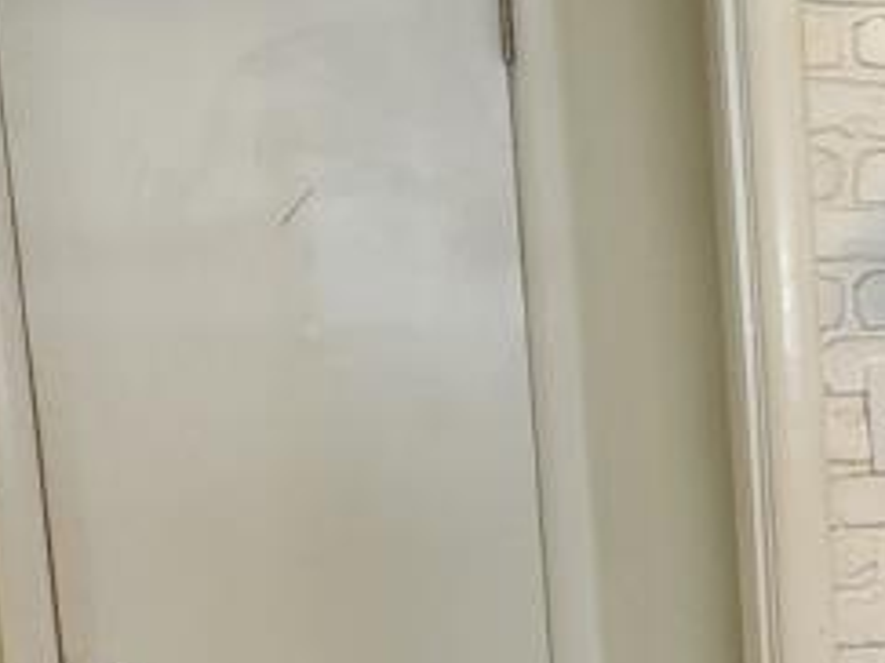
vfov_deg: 14.8
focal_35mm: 97
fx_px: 2479
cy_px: 750
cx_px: 1490
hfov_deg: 17.3
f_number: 1.8
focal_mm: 6.4
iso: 125
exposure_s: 1/24
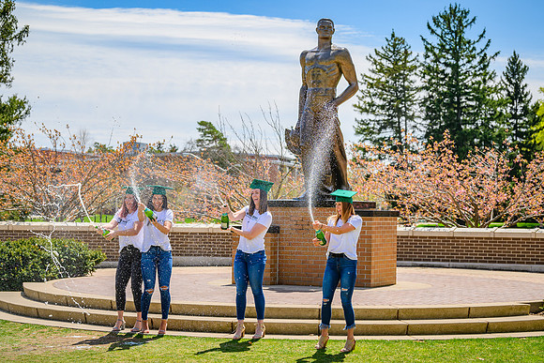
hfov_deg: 24.7
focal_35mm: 82
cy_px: 182
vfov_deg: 16.6
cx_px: 272
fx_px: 1241
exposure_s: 1/2000
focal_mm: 82
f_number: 5.6
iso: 400
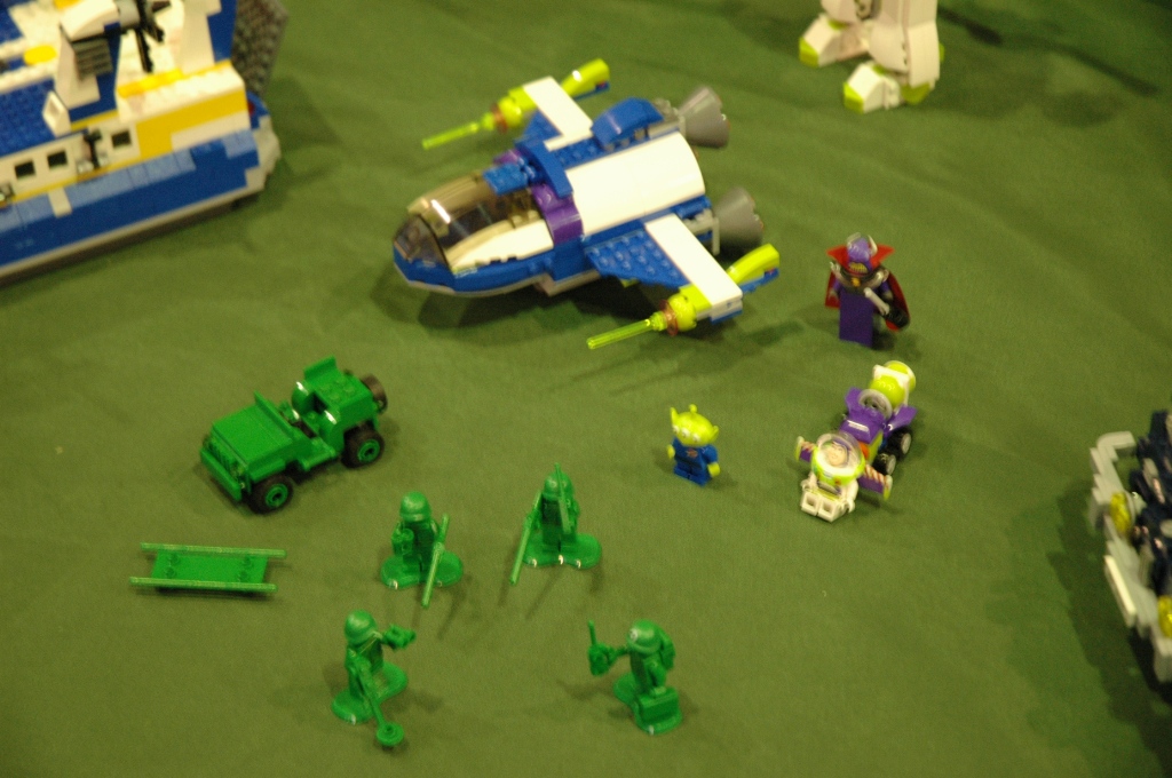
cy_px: 389
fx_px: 3414
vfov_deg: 13.0
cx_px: 586
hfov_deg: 19.5
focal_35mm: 105
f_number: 5
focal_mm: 70
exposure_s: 1/13
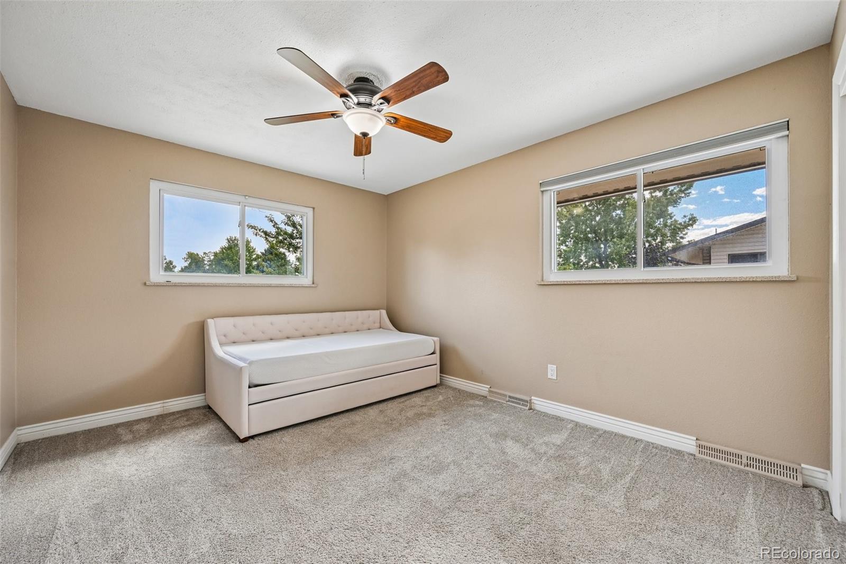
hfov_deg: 104.3
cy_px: 282
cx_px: 423
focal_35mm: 14
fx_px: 329
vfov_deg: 81.2
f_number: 8
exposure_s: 1/15
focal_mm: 14
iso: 200
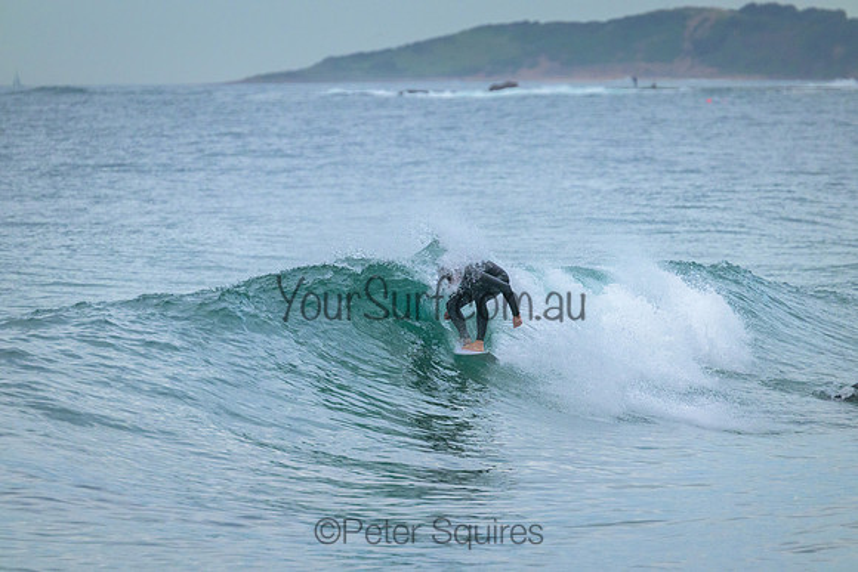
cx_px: 429
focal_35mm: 610
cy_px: 286
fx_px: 14541
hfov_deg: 3.4
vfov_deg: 2.3
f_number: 11
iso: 3600
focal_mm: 610
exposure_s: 1/1250
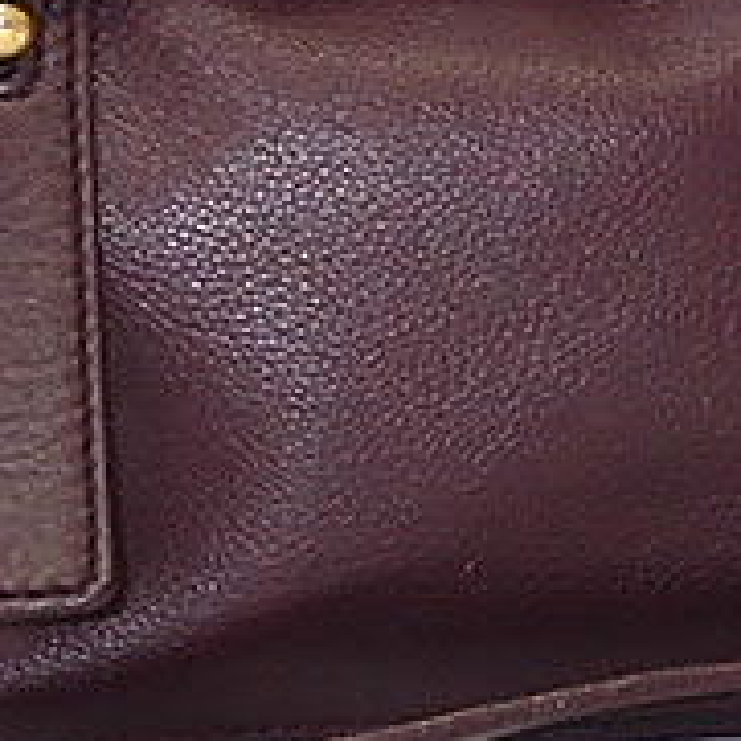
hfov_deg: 7.0
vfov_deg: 7.0
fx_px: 6055
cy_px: -160
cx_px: 520
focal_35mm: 250
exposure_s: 1/80
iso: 500
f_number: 4.4
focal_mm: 14.41
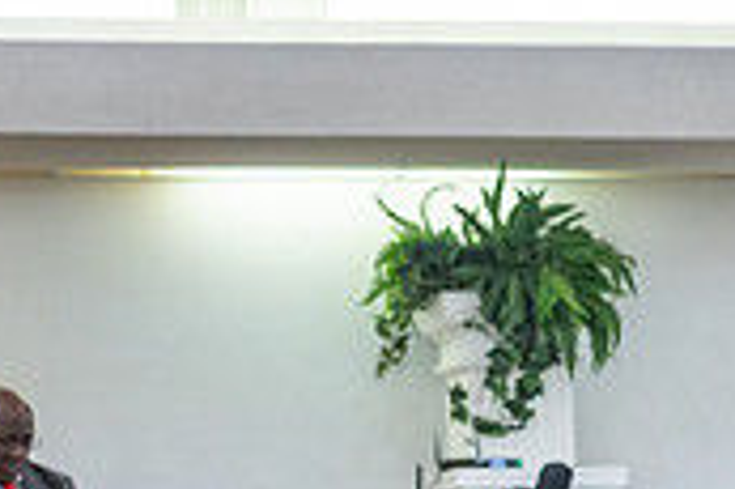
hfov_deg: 9.1
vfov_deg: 6.1
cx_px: -157
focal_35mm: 224
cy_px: 600
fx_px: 4569
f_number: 4
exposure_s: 1/100
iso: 1600
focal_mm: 66
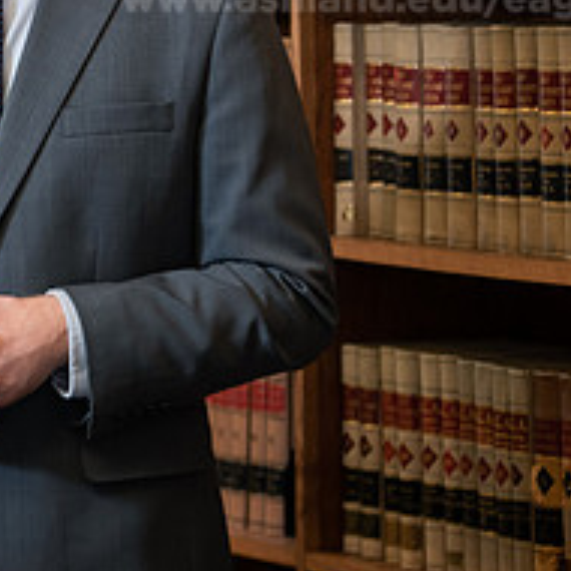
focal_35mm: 202
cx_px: -15
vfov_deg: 8.6
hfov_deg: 8.6
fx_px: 3770
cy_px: 62
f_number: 3.2
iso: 800
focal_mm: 78
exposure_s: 1/125
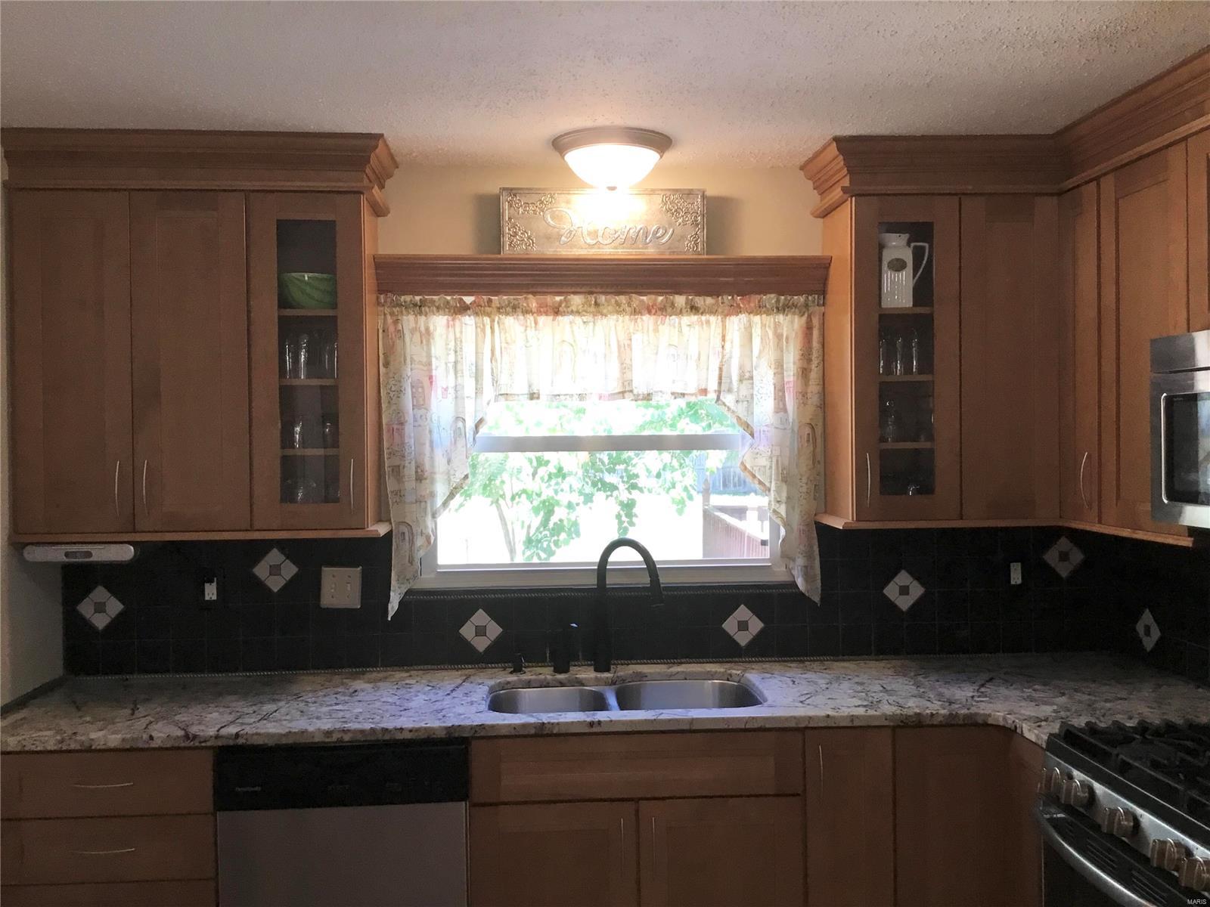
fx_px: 1084
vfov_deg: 45.4
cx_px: 605
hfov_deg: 58.4
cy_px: 454
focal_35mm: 31
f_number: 2.4
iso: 32
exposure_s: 1/30
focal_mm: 3.3
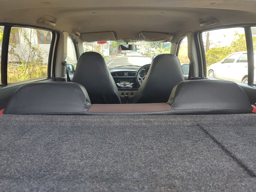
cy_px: 96
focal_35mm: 23
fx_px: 170
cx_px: 128
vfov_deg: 58.9
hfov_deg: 73.9
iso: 100
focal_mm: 5.56
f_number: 1.8
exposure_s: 1/221
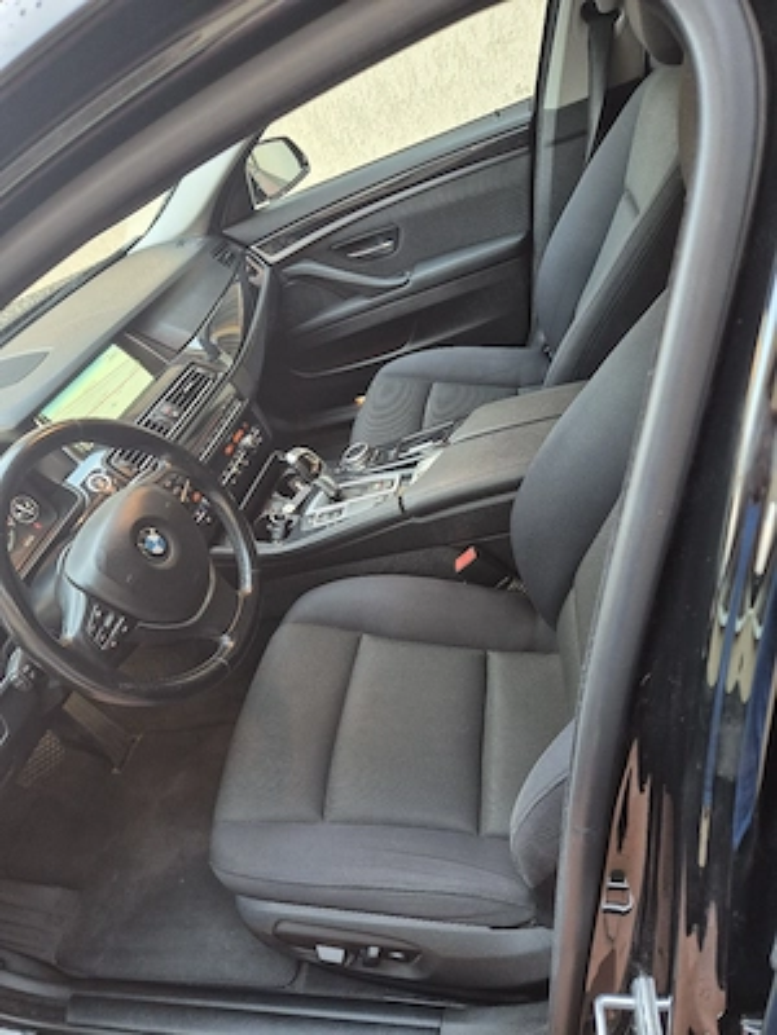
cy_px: 518
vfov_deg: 73.9
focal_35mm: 23
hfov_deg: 58.9
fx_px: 688
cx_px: 388
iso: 400
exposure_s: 1/32.1
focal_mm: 5.4
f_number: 1.8
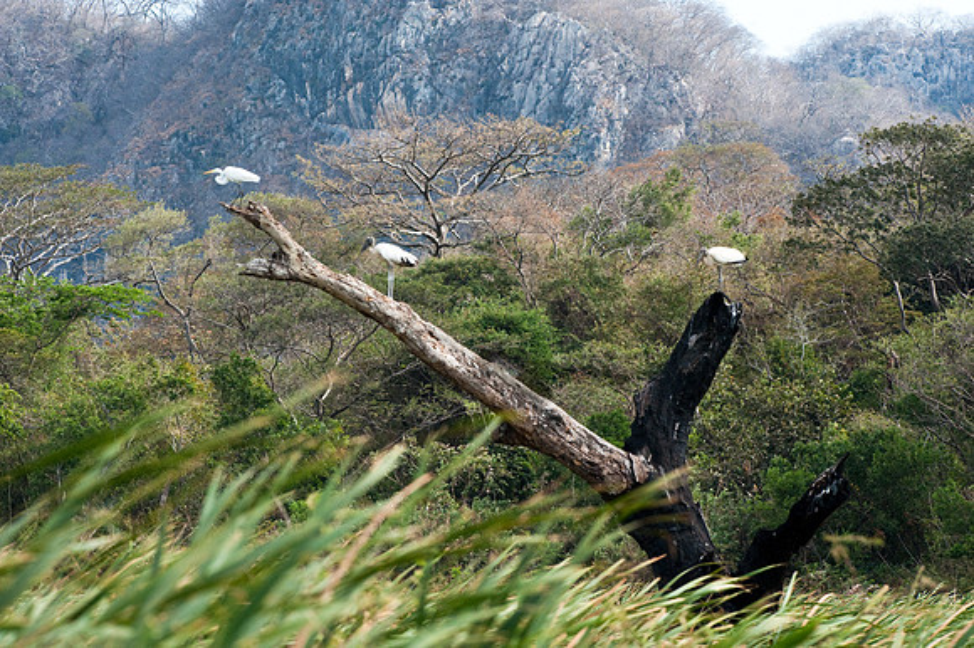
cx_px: 487
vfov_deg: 4.6
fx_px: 8112
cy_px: 324
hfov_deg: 6.9
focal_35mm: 300
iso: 1600
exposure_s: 1/1500
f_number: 11
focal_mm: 300
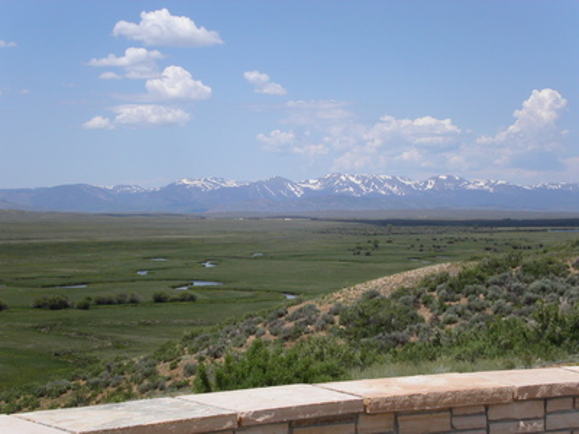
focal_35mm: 75
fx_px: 1254
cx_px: 290
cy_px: 217
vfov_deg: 19.6
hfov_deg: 26.0
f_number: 8
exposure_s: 1/750
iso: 100
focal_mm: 15.4
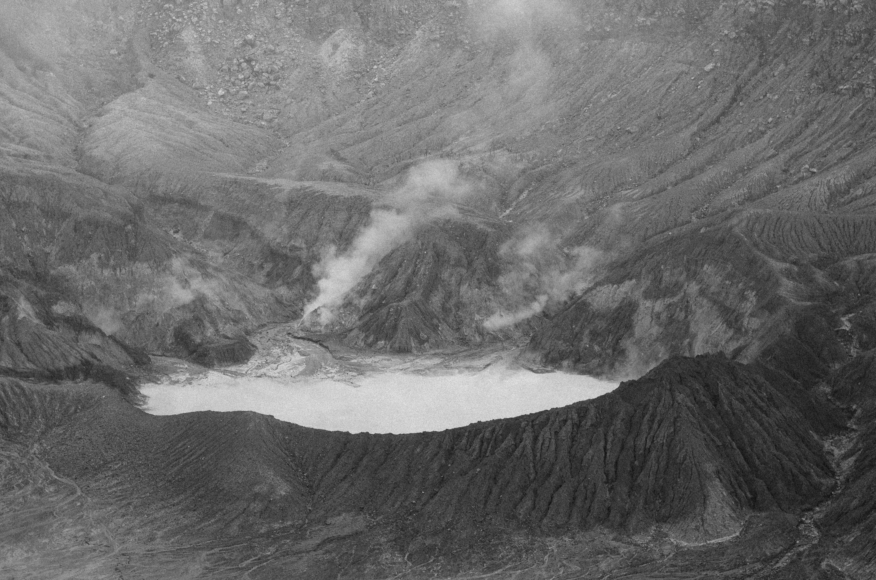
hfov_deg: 27.0
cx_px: 438
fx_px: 1821
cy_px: 290
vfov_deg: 18.1
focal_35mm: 75
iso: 500
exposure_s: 1/400
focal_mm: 50
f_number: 5.6
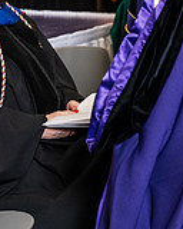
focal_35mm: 238
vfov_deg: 8.1
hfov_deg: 6.3
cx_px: 343
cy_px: -19
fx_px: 1611
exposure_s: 1/200
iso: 1250
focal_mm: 70
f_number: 3.2
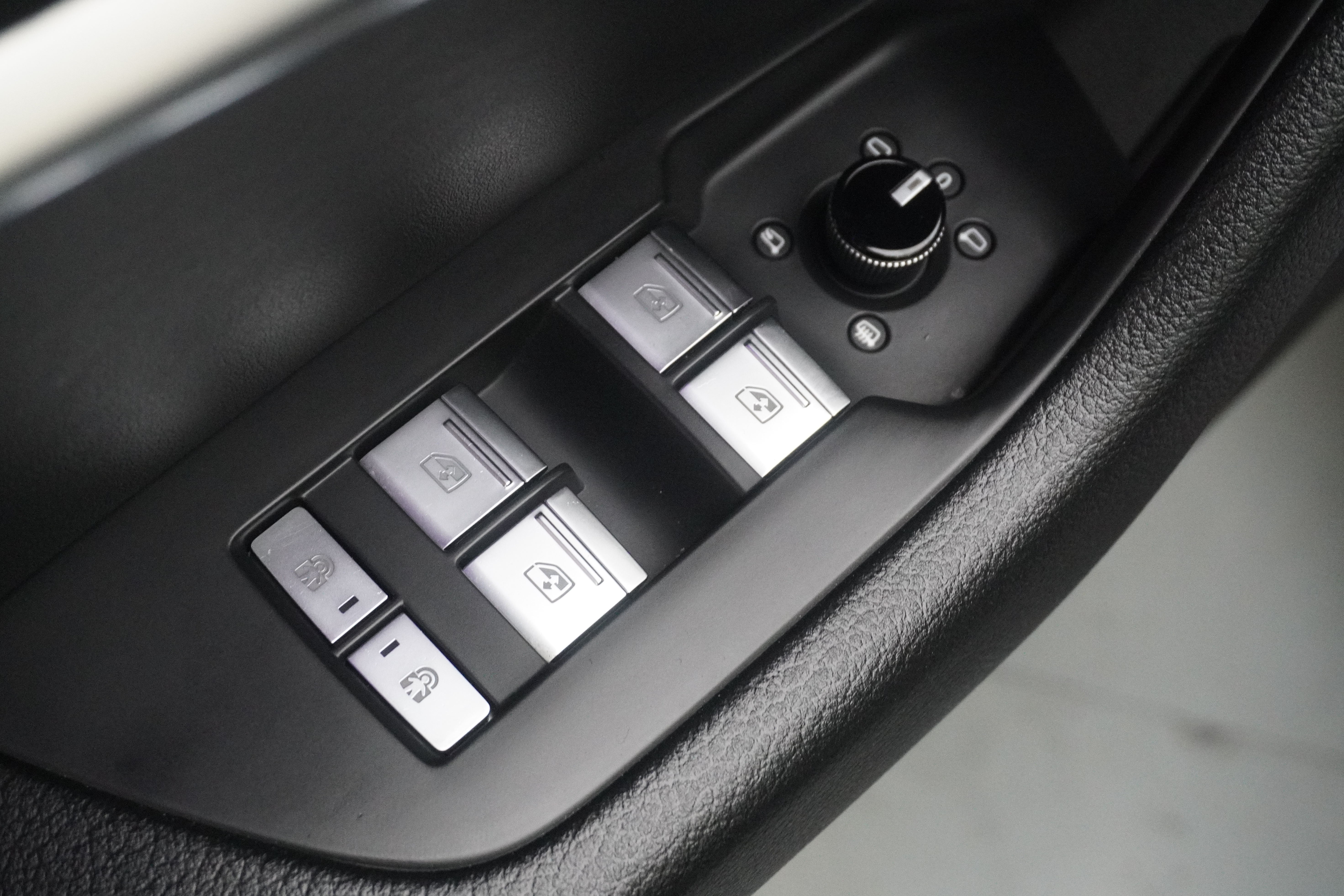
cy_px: 455
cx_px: 663
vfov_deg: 25.3
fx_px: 1998
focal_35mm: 54
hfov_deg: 37.2
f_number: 6.3
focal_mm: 35
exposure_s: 1/100
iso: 6400
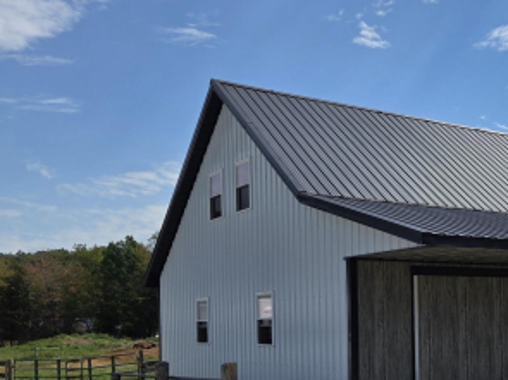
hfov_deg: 34.2
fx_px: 763
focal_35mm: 52
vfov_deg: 27.4
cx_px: 485
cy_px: 306
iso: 80
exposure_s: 1/7075
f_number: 1.8
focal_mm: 5.4
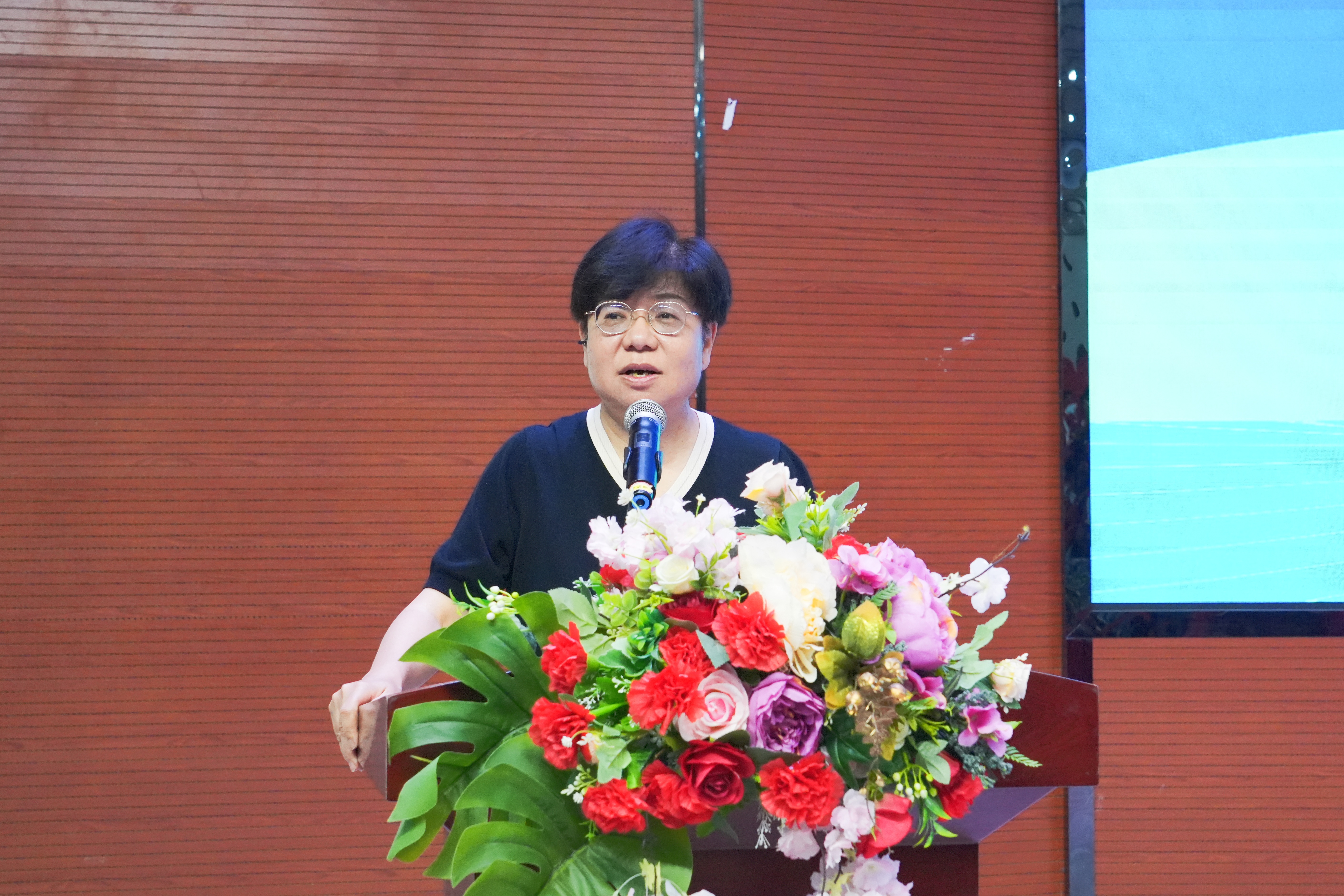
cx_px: 672
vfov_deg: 25.1
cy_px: 448
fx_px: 2016
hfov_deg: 36.9
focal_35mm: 54
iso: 5000
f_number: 7.1
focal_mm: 54
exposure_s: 1/125
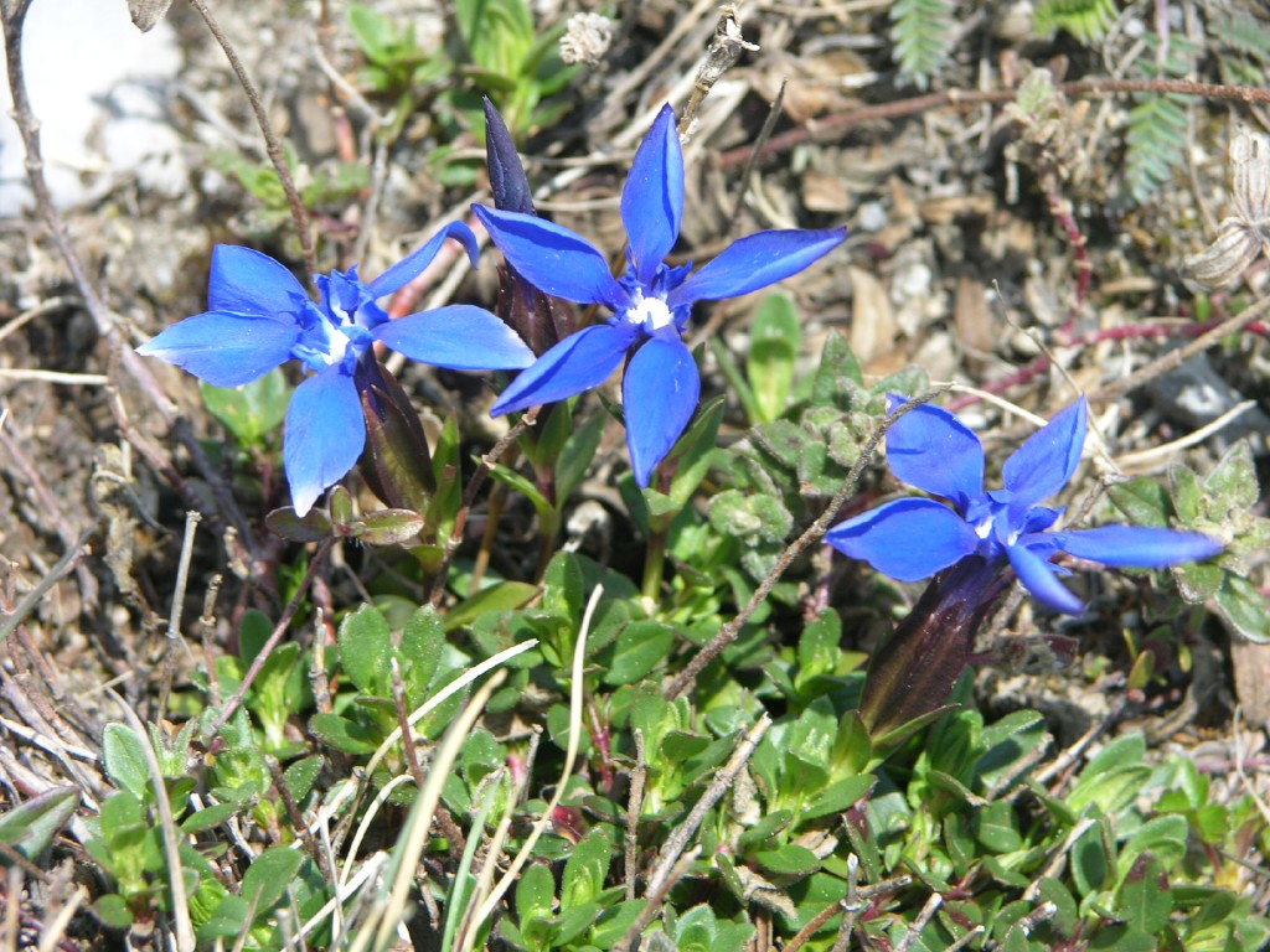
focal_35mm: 210
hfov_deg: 9.4
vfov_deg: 7.1
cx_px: 635
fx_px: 7705
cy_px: 476
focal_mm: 52.4
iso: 50
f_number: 4.6
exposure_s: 1/190
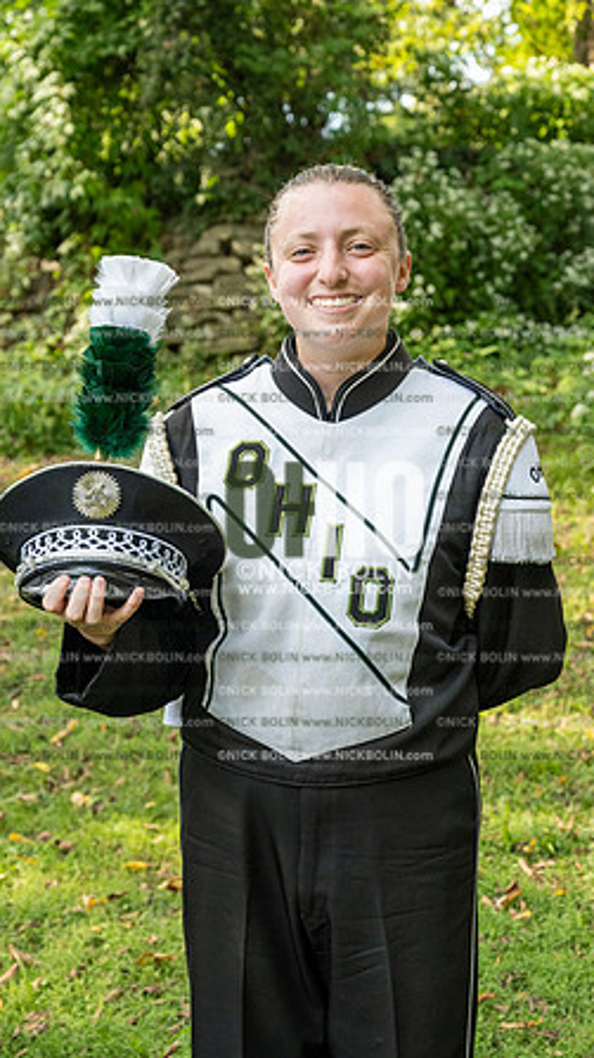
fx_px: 1598
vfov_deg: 36.6
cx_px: 324
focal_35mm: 57
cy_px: 528
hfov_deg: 21.0
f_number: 5.6
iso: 1000
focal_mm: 54
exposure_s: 1/640
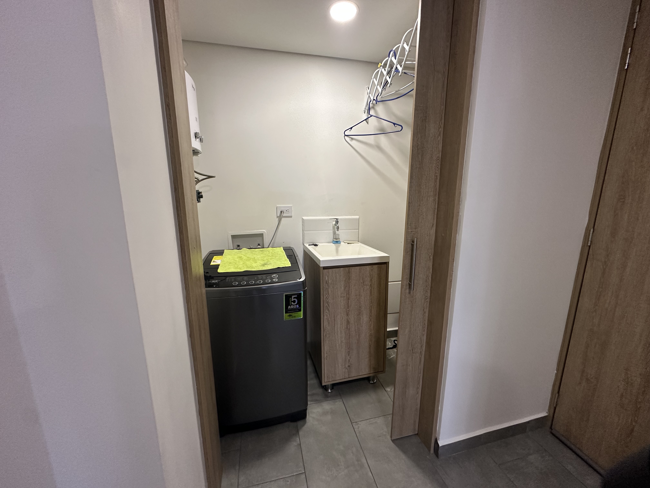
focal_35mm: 14
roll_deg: -0.5
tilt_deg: -9.8
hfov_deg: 102.1
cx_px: 325
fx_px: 263
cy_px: 244
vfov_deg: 85.7
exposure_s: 1/60
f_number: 2.2
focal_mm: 2.22
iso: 200
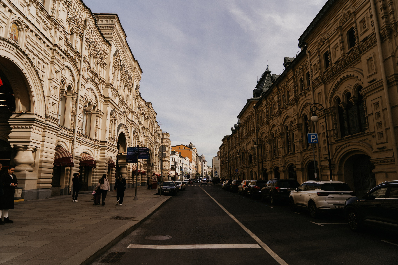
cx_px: 199
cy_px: 132
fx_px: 265
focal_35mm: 24
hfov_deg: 73.7
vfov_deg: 53.1
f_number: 4
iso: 100
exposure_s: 1/500
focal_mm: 24
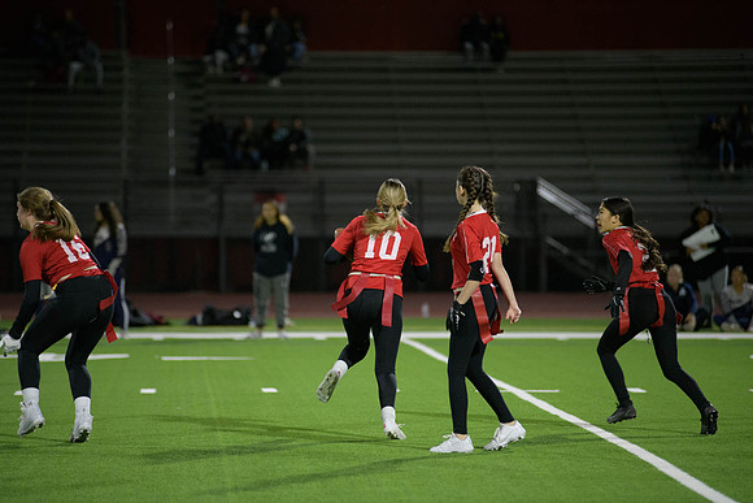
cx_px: 376
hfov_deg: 10.3
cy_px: 252
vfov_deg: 6.9
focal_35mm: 200
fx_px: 4184
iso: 3200
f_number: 2.8
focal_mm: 200
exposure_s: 1/640
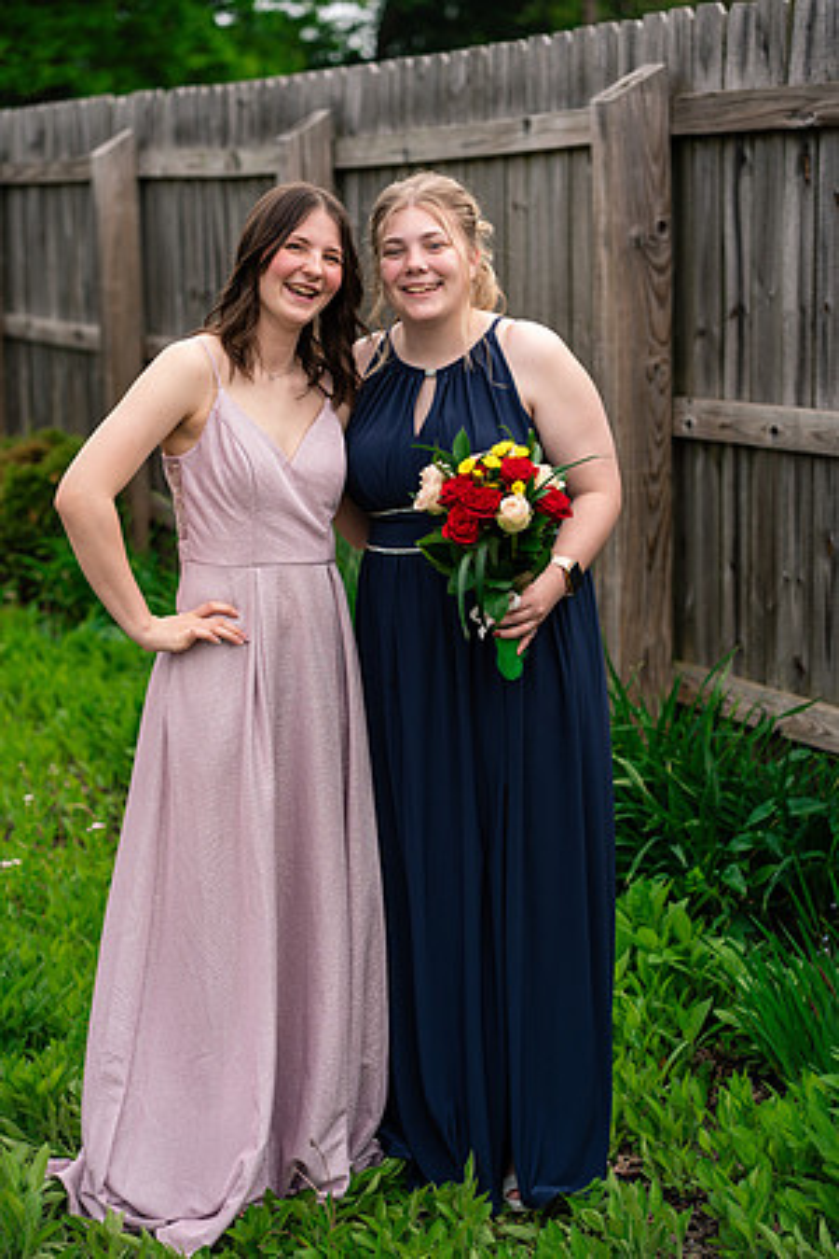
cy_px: 630
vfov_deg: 23.9
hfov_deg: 16.1
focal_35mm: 85
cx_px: 420
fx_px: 2971
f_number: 3.5
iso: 400
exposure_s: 1/800
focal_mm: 85
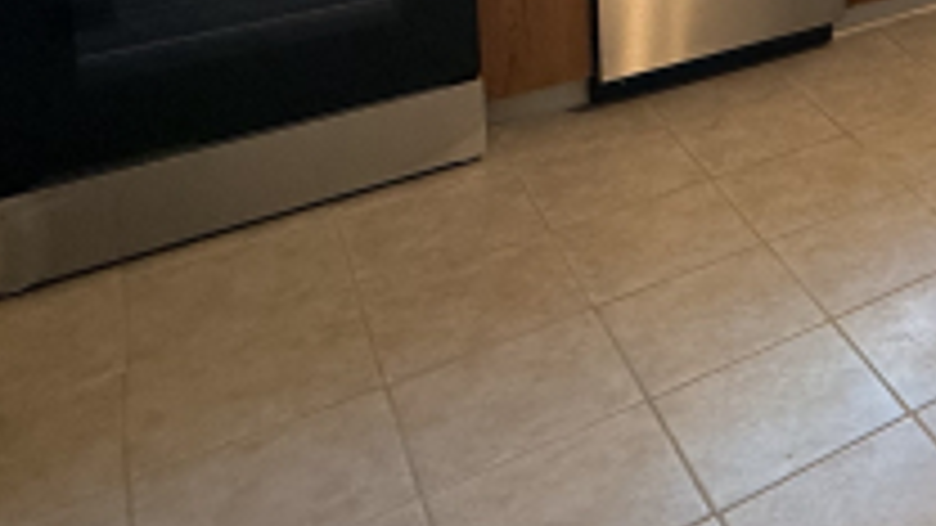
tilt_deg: -8.0
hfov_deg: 30.1
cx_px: 1307
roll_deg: -2.6
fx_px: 1216
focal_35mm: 49
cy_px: -306
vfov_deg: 20.3
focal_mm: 2.22
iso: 250
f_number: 2.2
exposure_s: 1/120
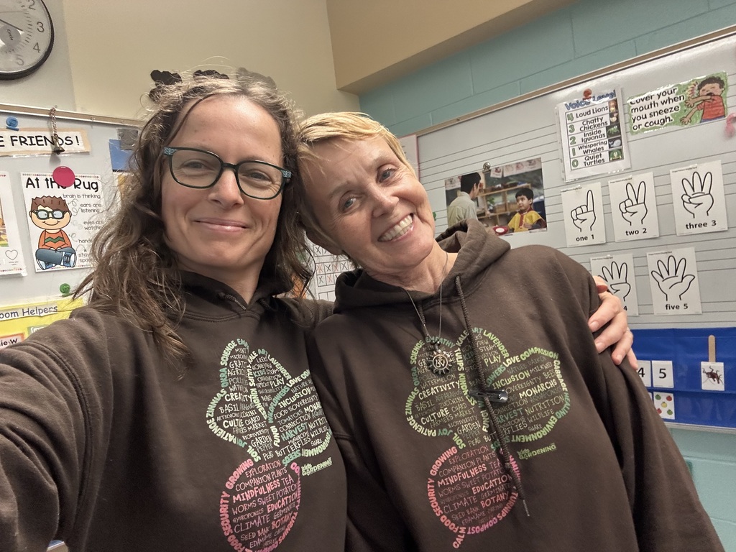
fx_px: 489
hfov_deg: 73.9
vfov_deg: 58.9
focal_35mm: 23
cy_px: 276
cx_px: 368
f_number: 1.9
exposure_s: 1/40
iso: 200
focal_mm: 2.69
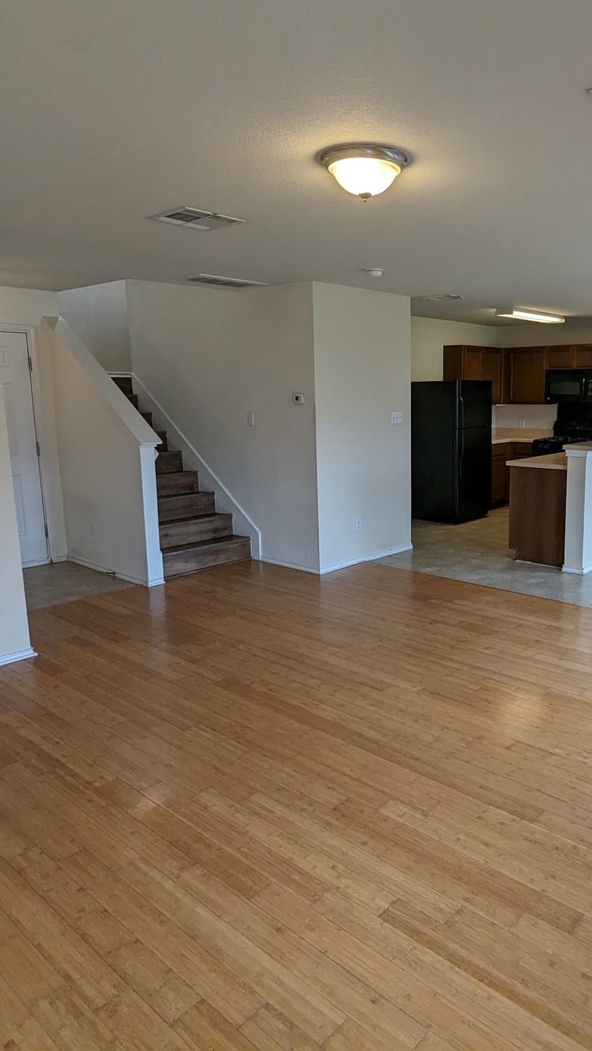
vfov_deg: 76.3
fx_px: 669
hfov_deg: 46.4
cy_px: 509
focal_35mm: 24
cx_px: 424
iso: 85
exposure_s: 1/120
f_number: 2.2
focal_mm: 2.35
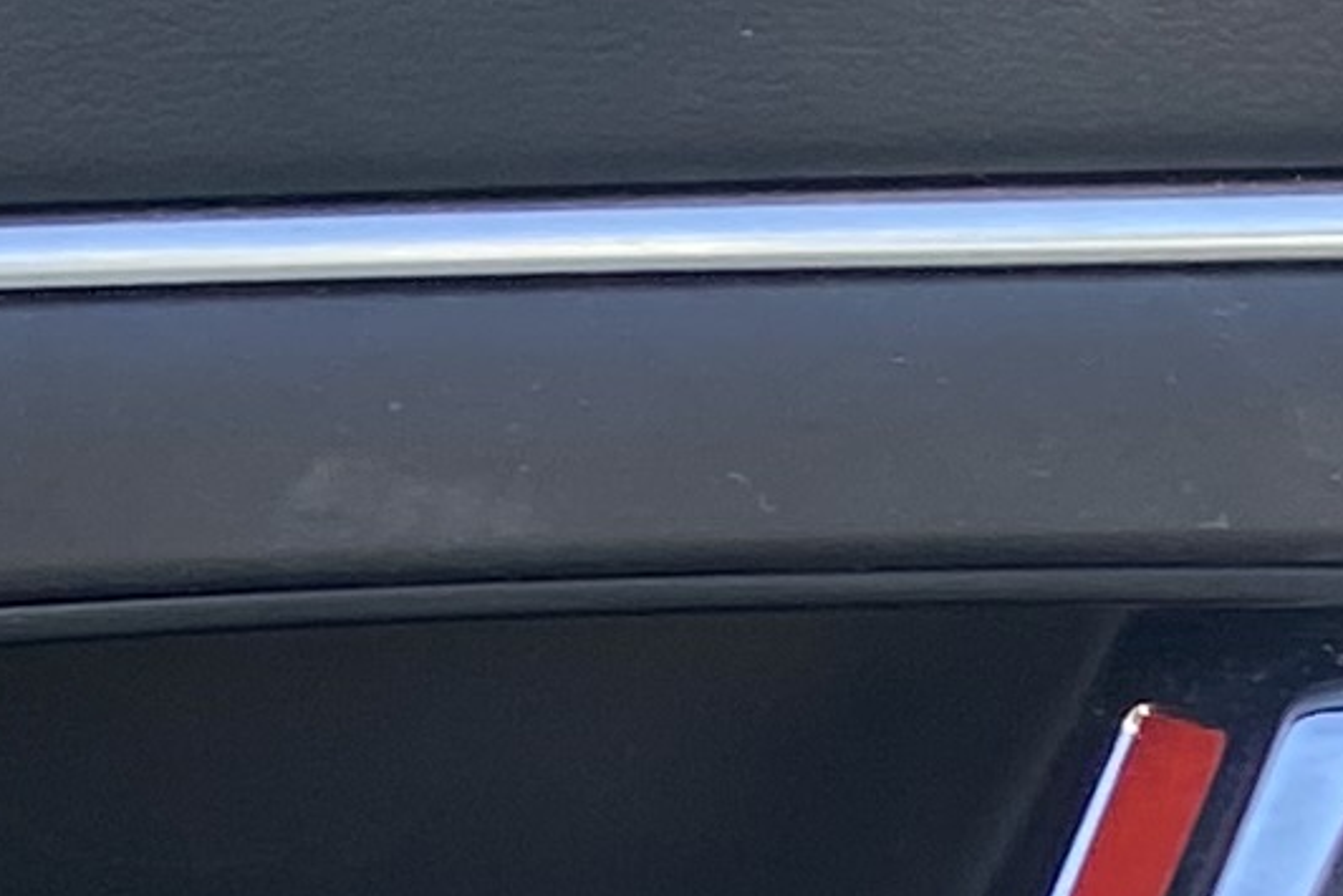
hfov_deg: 9.8
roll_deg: +7.2
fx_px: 7649
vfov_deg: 5.8
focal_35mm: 205
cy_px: 3526
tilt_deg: -40.4
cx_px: -457
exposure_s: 1/362
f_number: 1.8
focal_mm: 4.25
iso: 32
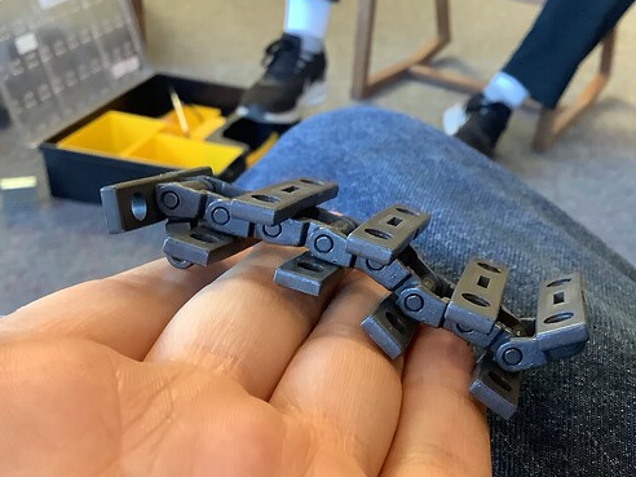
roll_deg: -5.9
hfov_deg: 44.5
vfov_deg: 34.3
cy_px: 273
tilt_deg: -33.0
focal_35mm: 42
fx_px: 772
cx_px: 393
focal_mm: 3.3
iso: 320
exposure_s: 1/60
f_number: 2.4
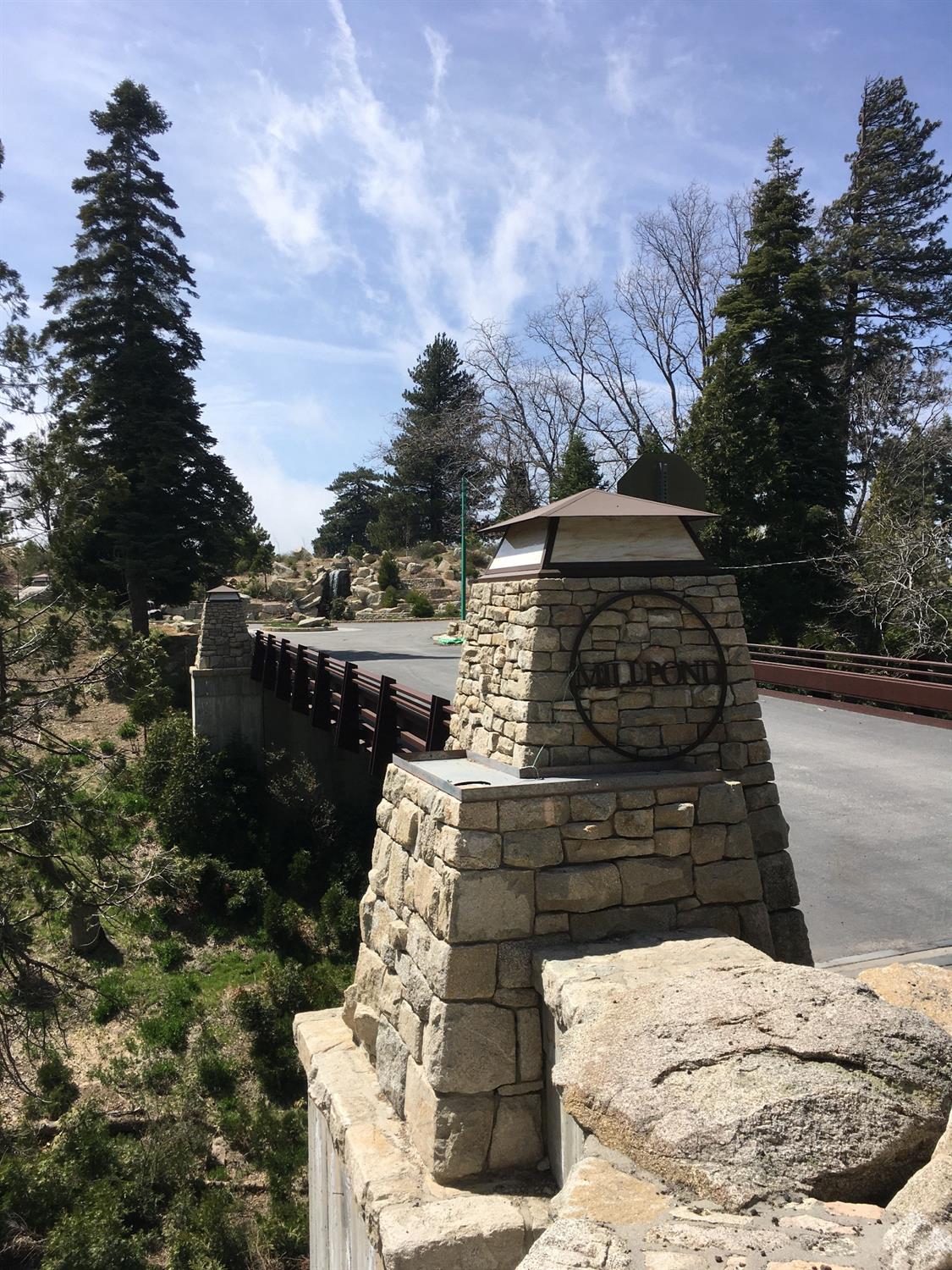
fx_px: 1063
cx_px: 476
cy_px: 635
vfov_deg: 61.7
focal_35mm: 29
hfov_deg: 48.2
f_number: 2.2
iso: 25
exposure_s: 1/2079
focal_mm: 4.15
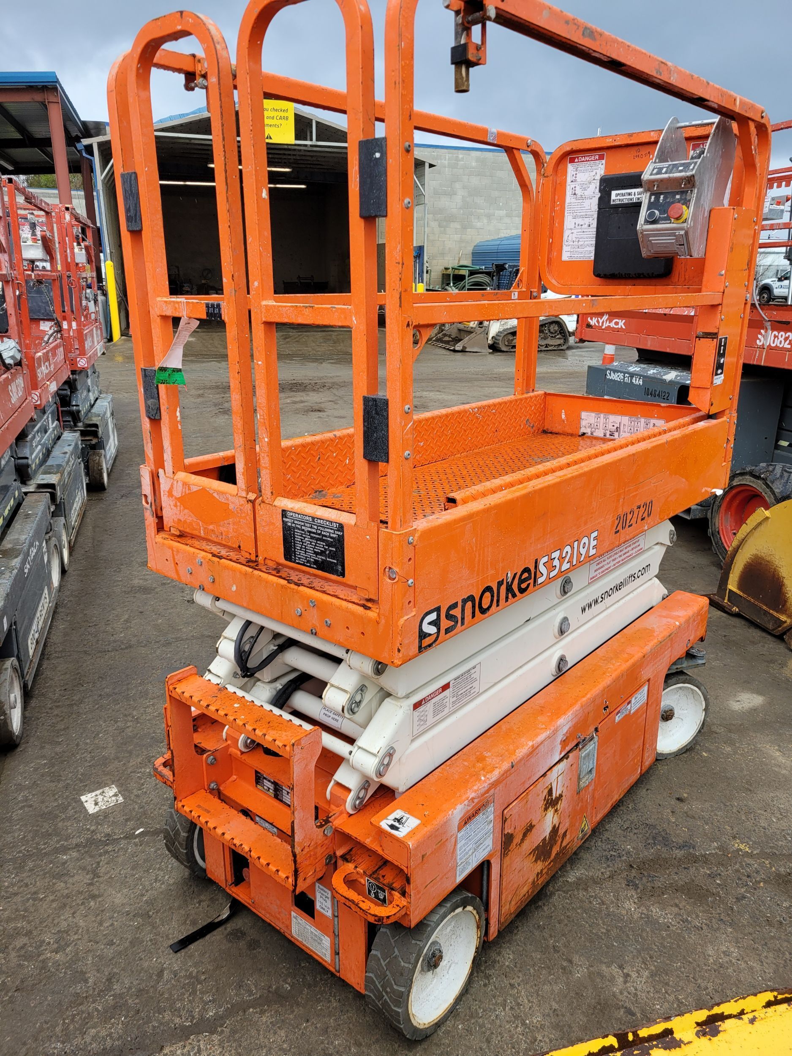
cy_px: 528
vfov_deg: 67.3
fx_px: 793
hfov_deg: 53.1
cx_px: 396
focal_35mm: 26
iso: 40
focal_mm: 5.4
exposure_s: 1/535
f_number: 1.8
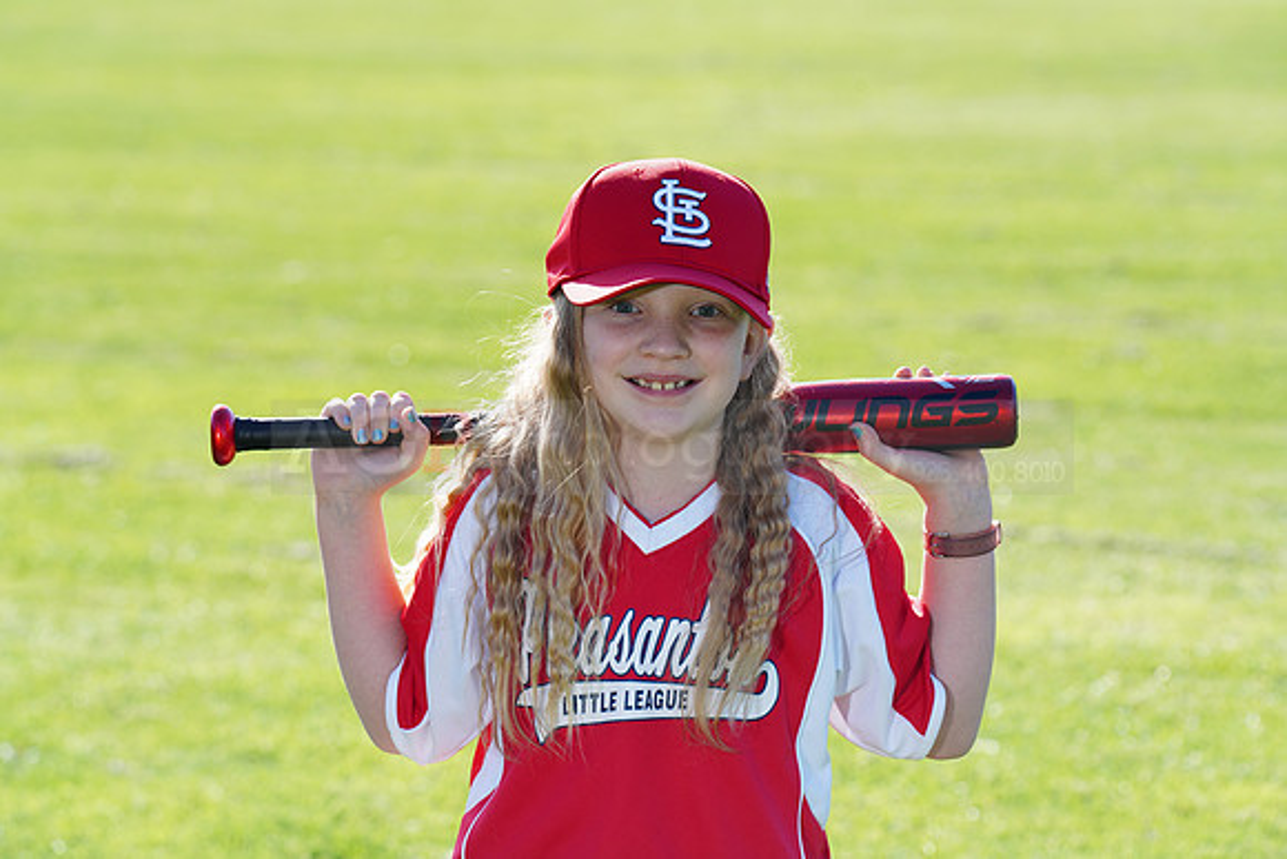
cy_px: 430
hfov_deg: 11.4
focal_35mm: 181
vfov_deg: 7.6
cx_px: 644
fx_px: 6472
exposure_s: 1/200
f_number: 8
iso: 200
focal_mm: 181
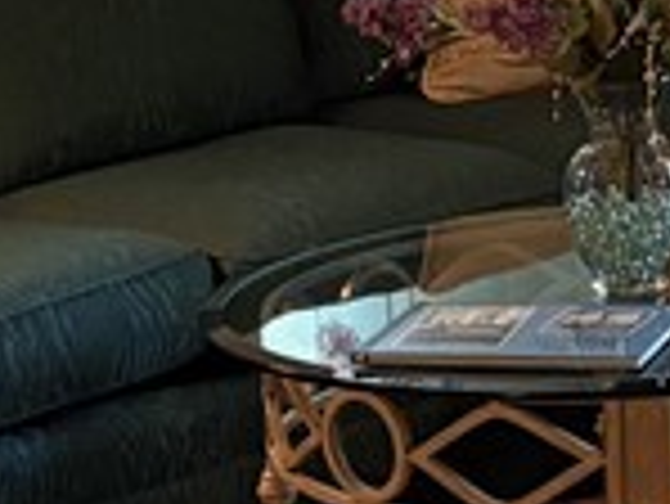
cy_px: 382
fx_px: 3467
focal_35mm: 179
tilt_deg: -11.8
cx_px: 571
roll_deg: +2.6
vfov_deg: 8.3
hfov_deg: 11.0
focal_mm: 5.96
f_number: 1.6
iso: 320
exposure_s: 1/60
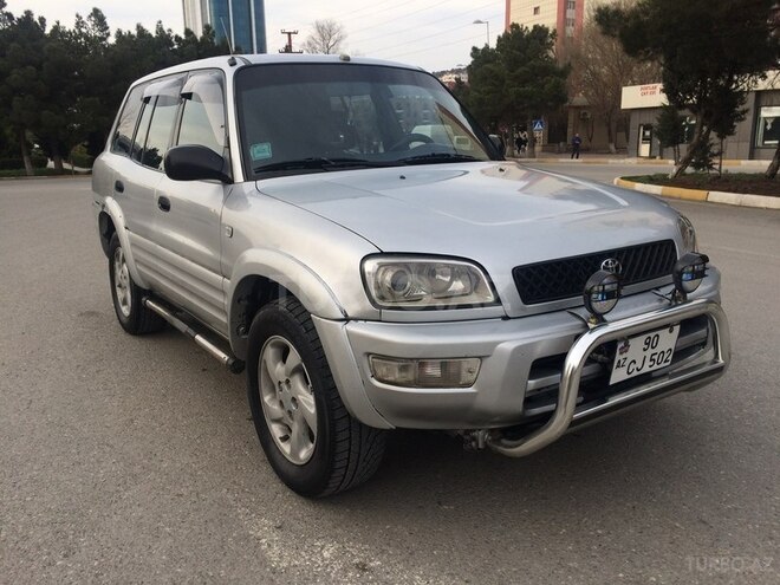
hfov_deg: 61.7
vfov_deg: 48.2
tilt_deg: -14.0
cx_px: 390
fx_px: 653
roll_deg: +3.0
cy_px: 292
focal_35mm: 29
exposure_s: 1/684
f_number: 2.2
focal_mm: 4.15
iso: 32
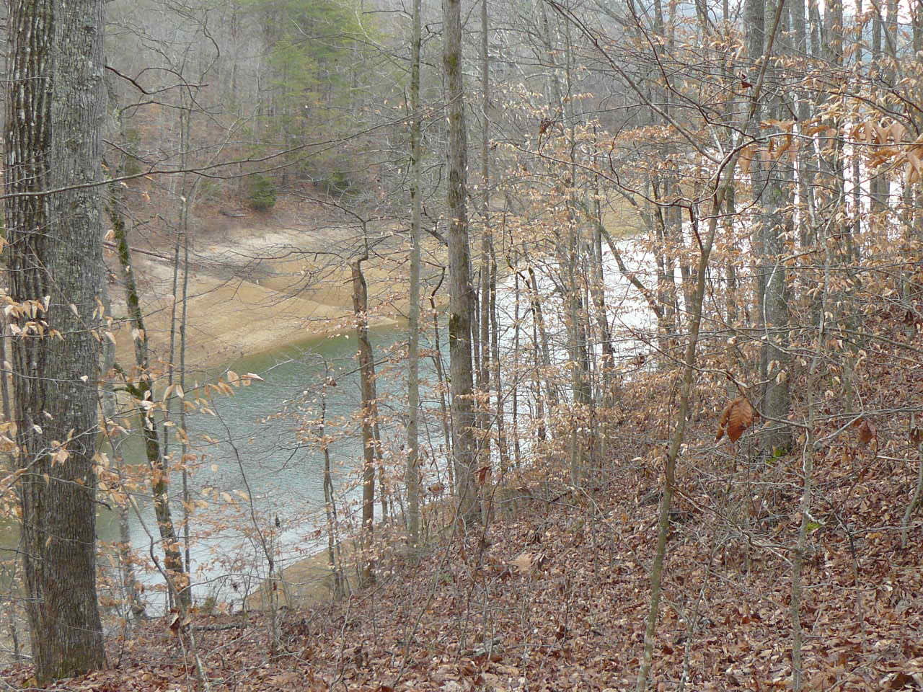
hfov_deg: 36.2
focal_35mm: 53
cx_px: 462
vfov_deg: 27.5
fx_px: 1413
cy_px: 346
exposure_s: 1/100
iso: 100
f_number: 2.8
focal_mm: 6
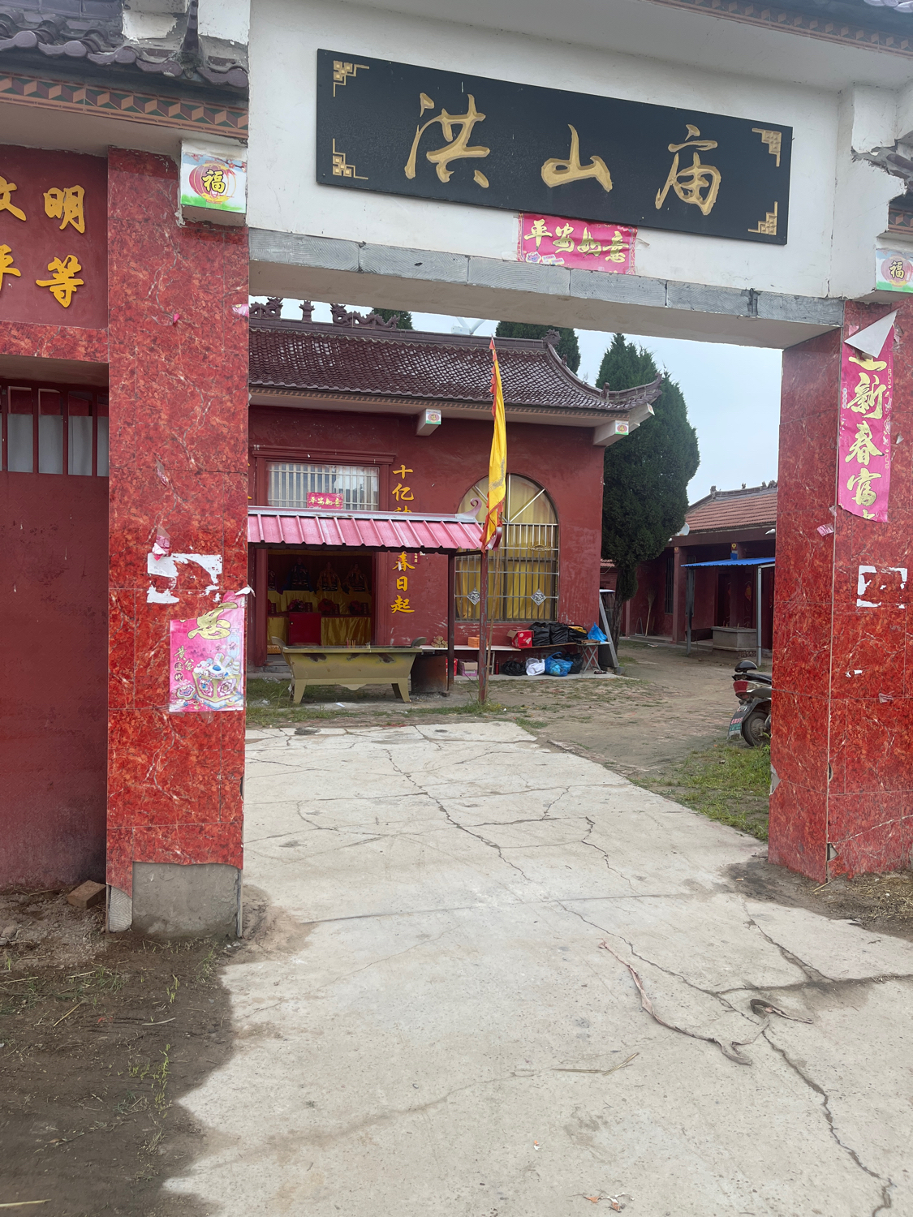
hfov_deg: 53.1
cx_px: 456
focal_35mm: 26
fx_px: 914
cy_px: 608
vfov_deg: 67.3
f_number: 1.6
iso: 50
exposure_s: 1/295
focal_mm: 5.1
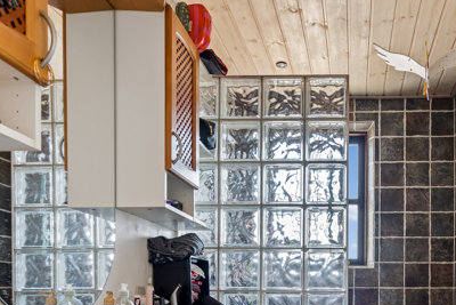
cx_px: 319
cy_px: 295
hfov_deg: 54.2
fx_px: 431
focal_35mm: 34
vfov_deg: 35.7
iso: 400
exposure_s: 1/40
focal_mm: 17
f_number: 4.5
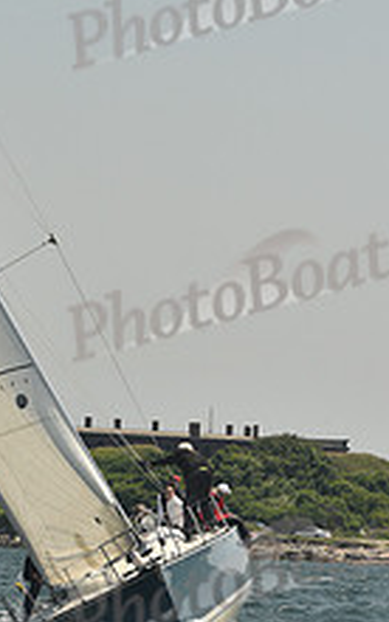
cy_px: 183
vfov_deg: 8.3
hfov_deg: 5.1
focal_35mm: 254
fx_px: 4311
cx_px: -78
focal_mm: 95
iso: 250
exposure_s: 1/640
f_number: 7.1
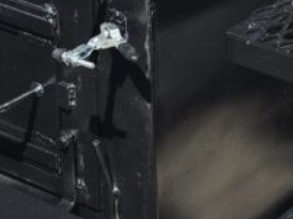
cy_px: -316
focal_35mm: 172
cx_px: 344
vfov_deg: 7.9
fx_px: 1453
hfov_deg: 11.3
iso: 12
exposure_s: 1/379
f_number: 1.7
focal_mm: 6.3
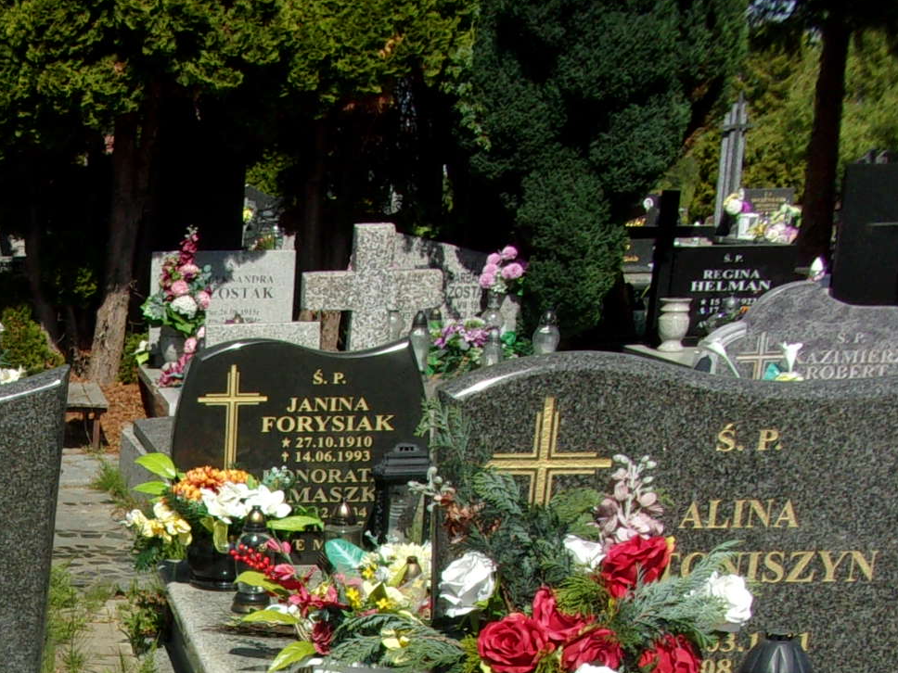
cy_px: 843
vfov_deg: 18.4
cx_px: -152
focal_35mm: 75
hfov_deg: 23.9
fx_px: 1946
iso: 80
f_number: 10.8
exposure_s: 1/120
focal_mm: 5.1
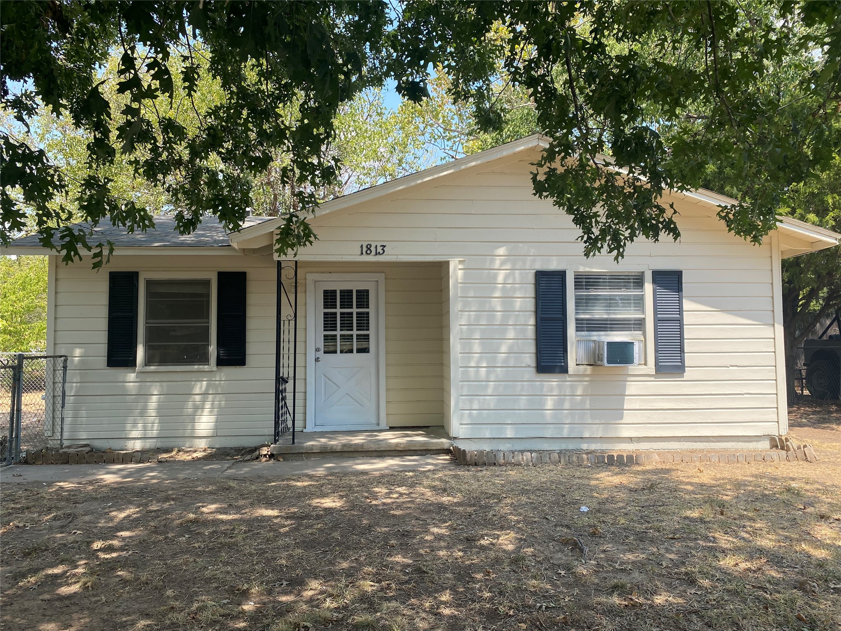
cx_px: 420
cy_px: 316
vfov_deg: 53.1
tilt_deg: +1.1
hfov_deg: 67.3
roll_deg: +0.6
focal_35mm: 26
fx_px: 632
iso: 32
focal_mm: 4.25
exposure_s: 1/799
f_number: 1.8
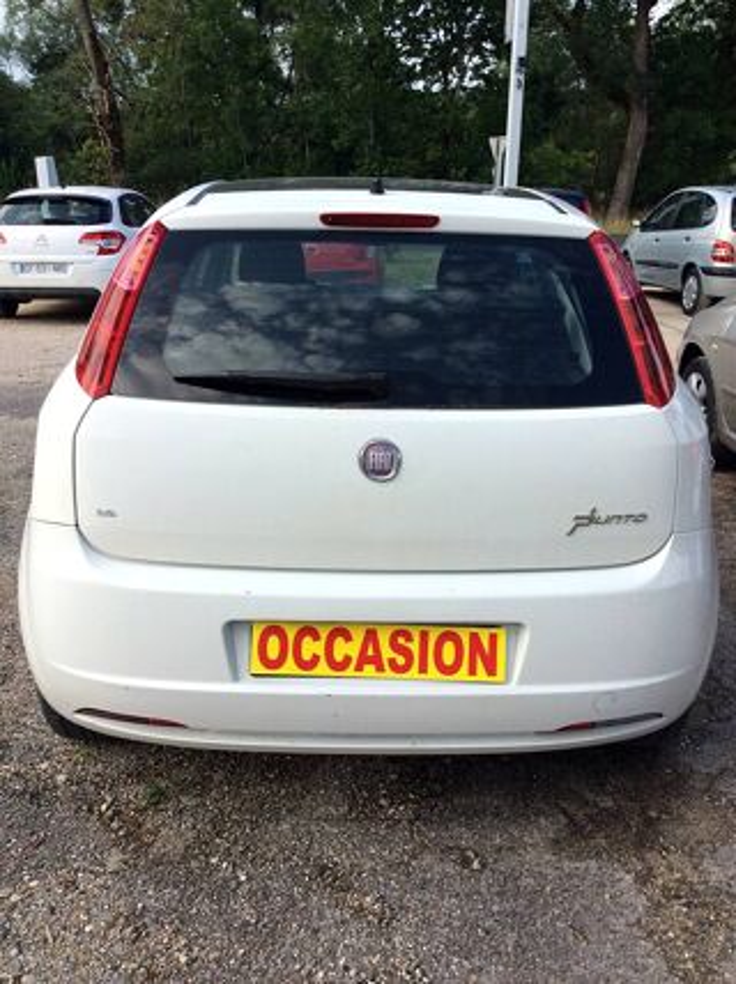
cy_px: 492
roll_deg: +0.0
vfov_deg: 56.9
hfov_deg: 44.1
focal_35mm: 32
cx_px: 368
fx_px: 909
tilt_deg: -18.5
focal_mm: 3.3
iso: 32
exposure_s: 1/506
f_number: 2.4
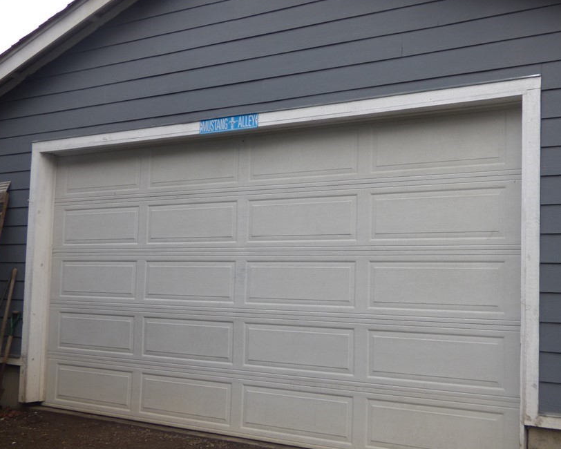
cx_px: 327
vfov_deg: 31.5
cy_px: 222
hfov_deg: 38.7
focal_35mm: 48
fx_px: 797
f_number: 3.5
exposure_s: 1/80
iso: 100
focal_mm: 6.8
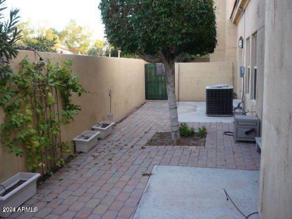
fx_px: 270
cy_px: 110
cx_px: 146
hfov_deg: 56.8
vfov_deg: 44.2
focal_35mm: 32
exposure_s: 1/30
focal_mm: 5.2
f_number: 3.3
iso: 100
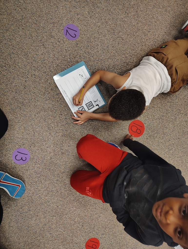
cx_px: 94
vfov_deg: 71.5
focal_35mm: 24
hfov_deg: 56.9
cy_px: 124
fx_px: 173
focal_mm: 5.56
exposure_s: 1/60
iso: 859
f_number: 1.8
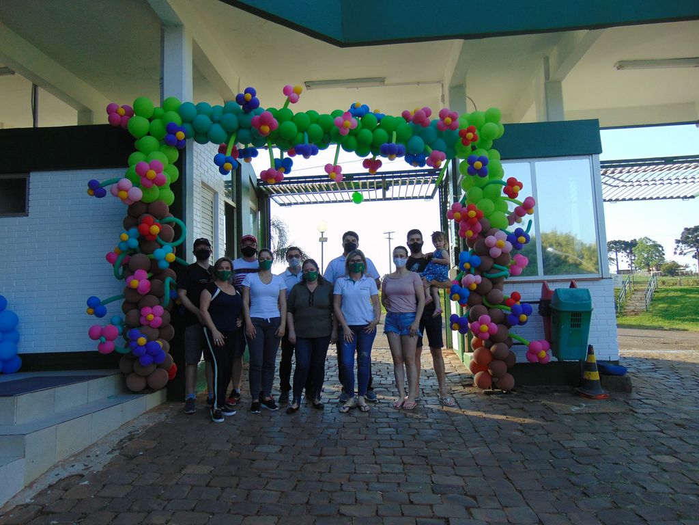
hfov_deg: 69.4
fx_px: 505
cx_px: 350
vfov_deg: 54.9
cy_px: 262
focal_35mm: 25
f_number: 3
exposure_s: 1/400
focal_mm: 4.5
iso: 80
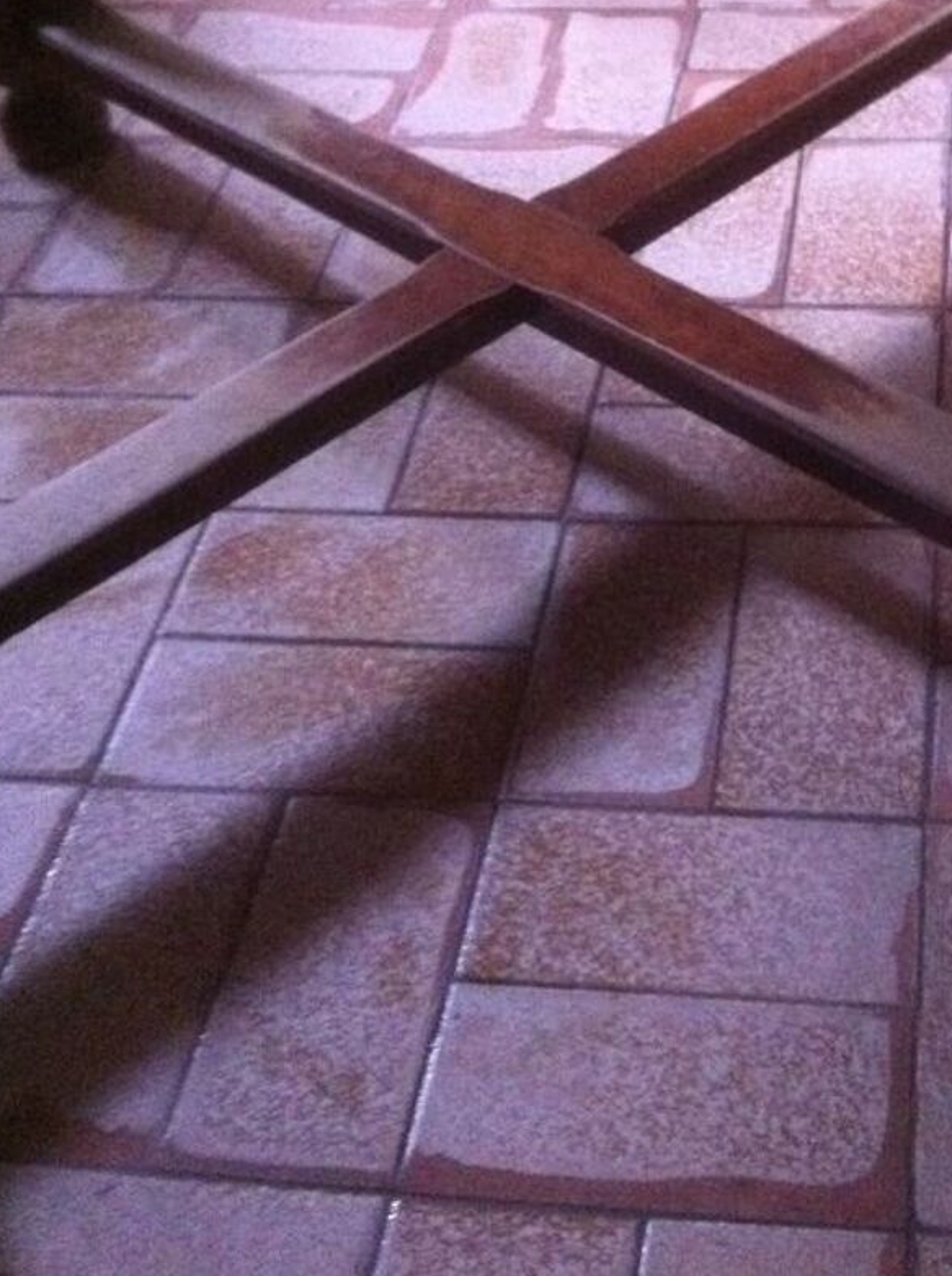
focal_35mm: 60
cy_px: 344
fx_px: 2207
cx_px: 696
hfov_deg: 24.1
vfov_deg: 31.7
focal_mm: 3.85
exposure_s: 1/15
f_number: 2.8
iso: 1000
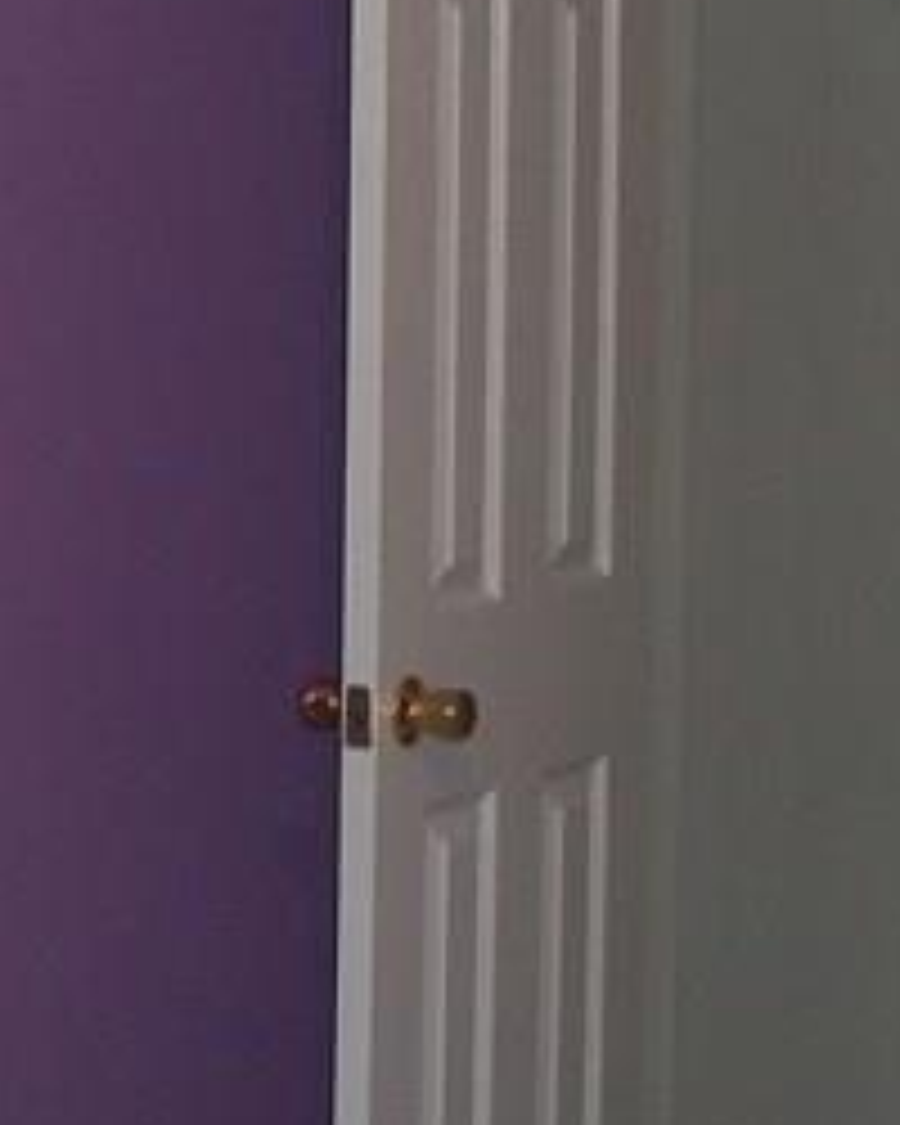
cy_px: 216
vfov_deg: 14.9
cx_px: -9
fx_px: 4262
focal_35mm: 128
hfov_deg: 11.9
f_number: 2.9
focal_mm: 5.7
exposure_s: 1/30
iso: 80
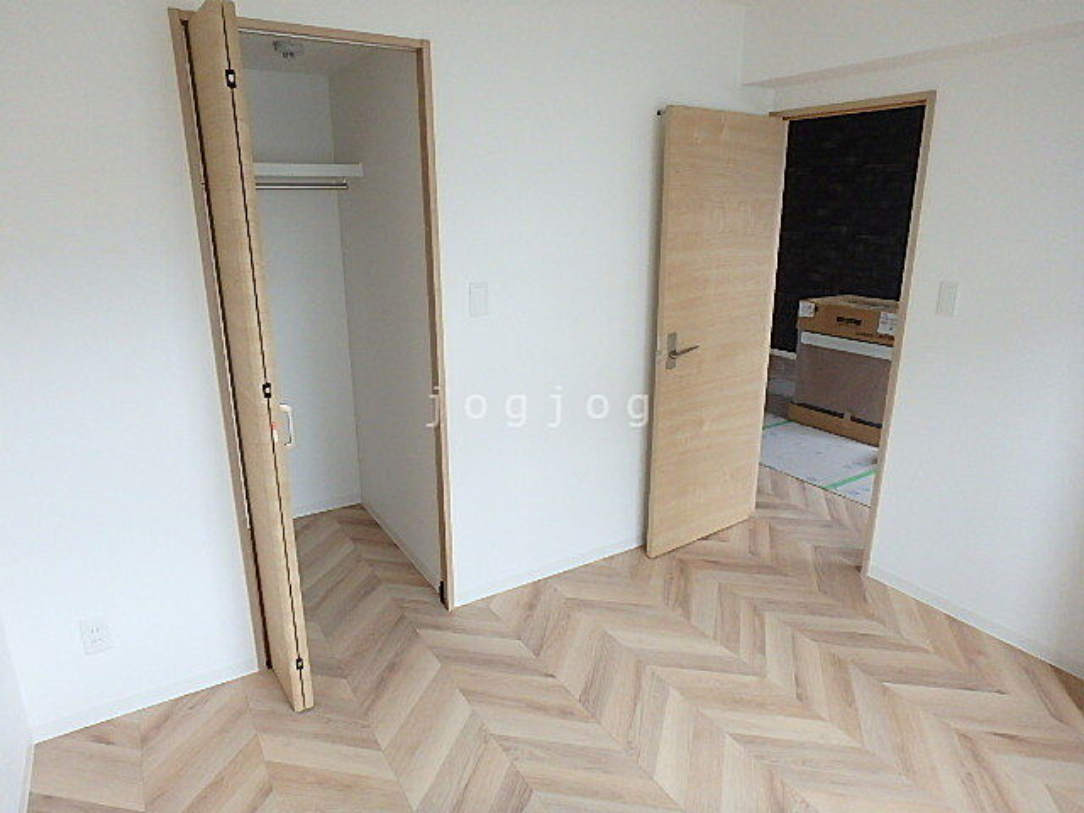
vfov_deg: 63.4
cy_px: 406
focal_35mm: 21
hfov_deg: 79.0
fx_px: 658
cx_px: 542
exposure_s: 1/30
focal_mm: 3.7
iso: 400
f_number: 3.5
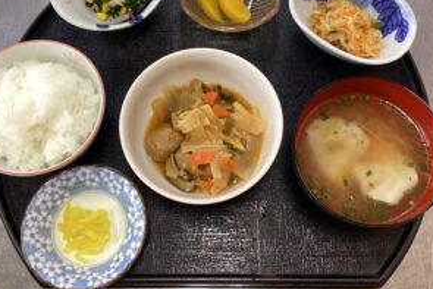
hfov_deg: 47.4
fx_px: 493
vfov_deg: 32.5
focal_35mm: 41
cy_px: 112
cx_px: 208
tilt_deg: -70.3
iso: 160
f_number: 2.4
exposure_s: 1/60
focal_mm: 3.3
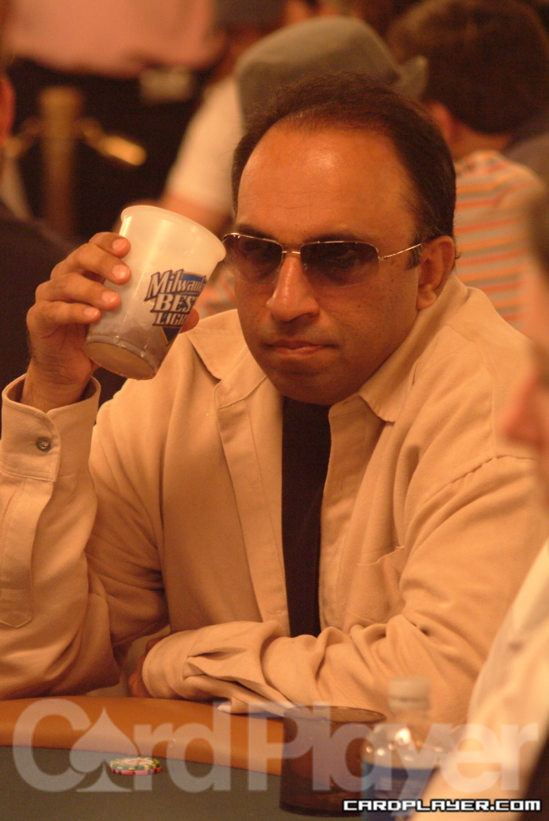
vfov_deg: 10.3
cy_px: 410
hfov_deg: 6.9
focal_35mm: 200
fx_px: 4556
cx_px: 274
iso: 1600
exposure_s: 1/60
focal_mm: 133
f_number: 4.5
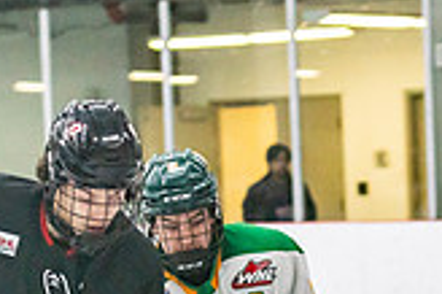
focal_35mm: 269
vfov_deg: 5.0
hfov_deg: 7.6
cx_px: 398
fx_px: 3299
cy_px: 474
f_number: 2.8
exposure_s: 1/1250
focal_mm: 70
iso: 3200
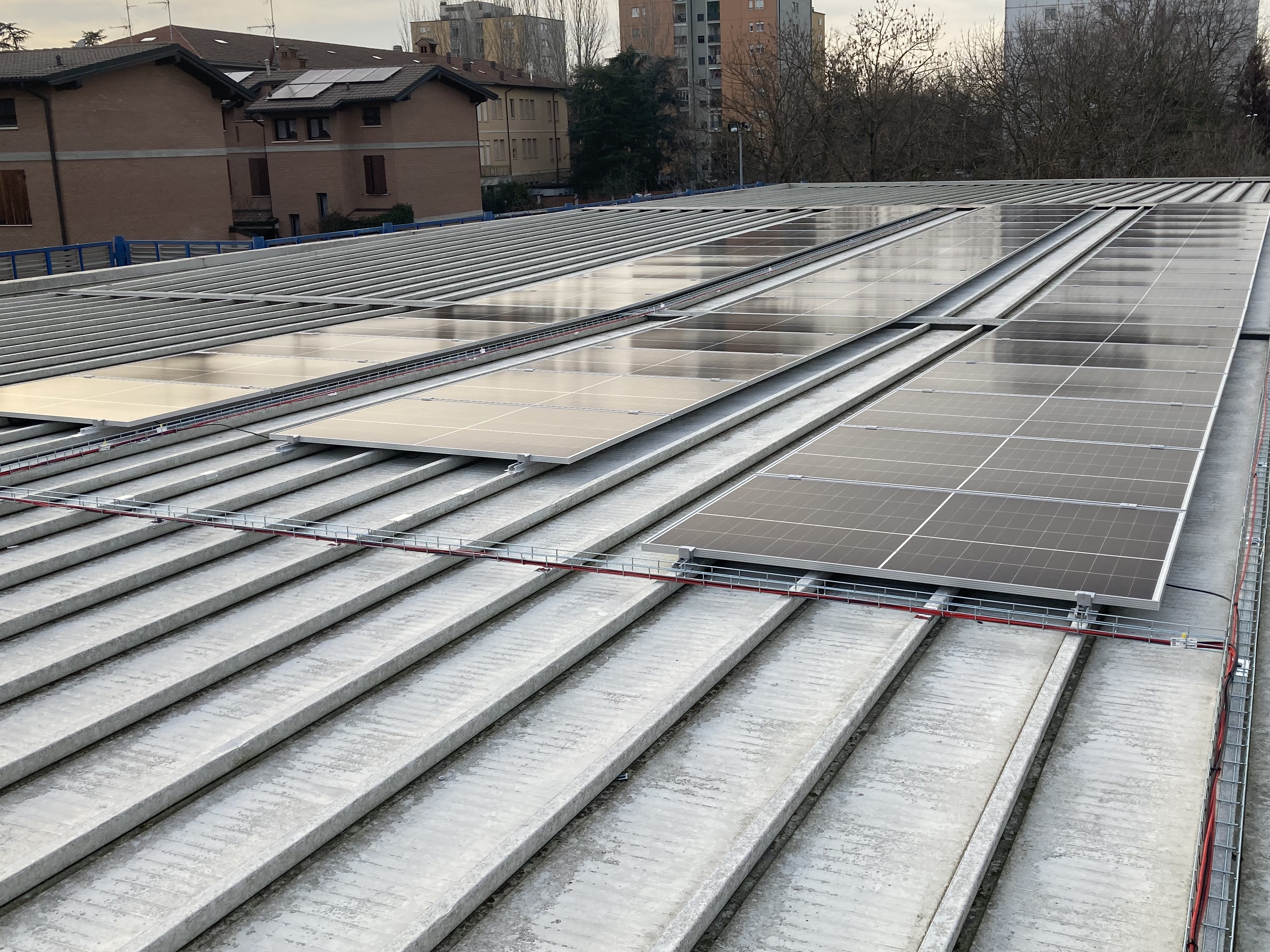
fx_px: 1284
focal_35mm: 35
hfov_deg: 52.5
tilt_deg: -12.1
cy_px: 434
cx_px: 710
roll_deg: +0.7
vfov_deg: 40.7
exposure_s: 1/873
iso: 20
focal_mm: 3.99
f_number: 1.8
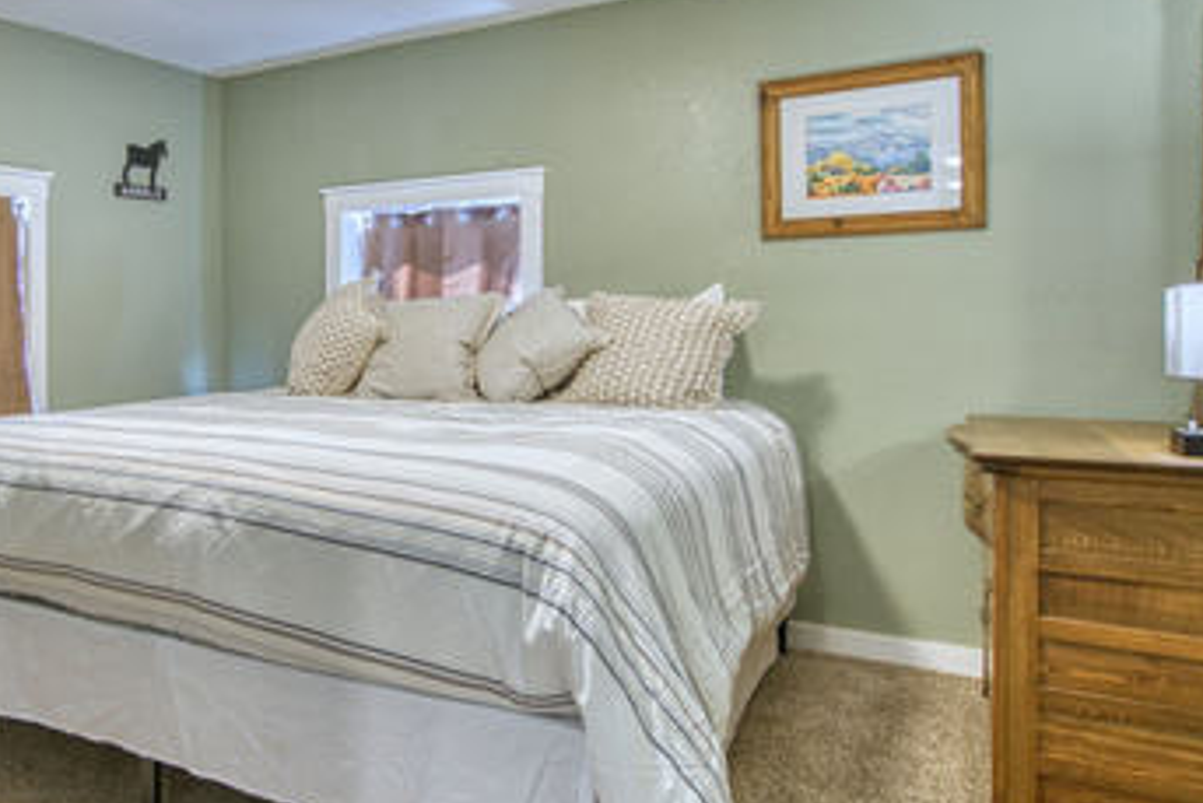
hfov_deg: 61.2
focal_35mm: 28
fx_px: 936
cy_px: 340
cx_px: 277
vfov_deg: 46.3
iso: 500
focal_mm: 16
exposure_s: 1/15
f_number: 4
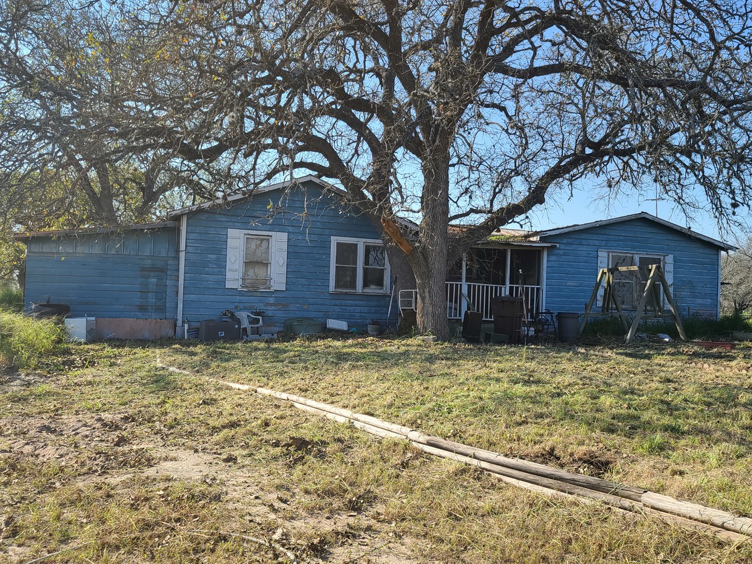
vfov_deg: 44.2
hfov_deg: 56.6
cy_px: 281
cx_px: 423
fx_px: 695
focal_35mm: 32
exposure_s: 1/483
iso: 16
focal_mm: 7
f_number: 1.8
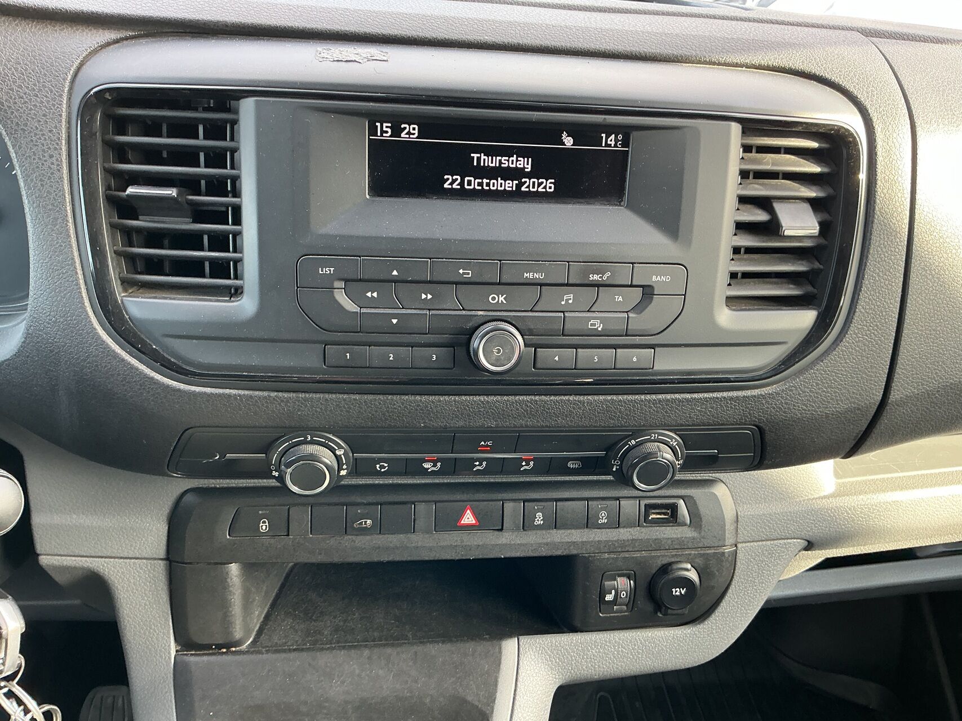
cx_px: 481
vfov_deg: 48.2
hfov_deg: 61.7
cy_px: 360
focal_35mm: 29
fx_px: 806
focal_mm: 3
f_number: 1.8
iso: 64
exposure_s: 1/60
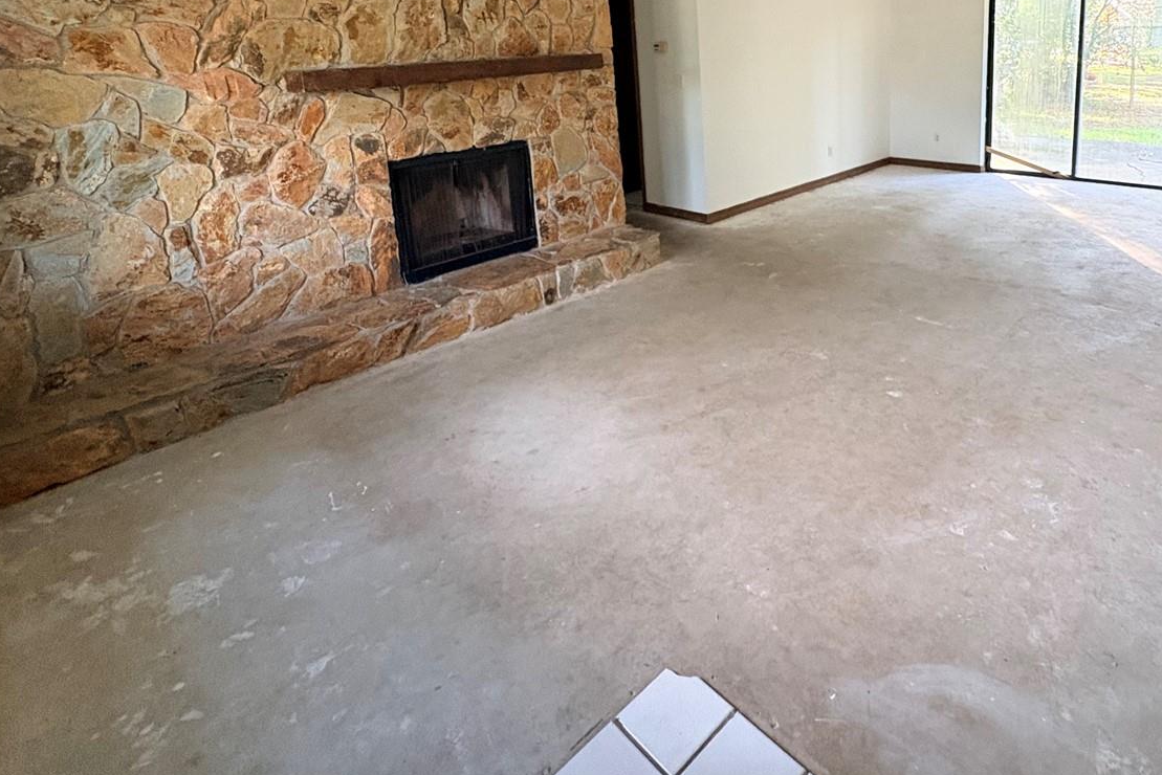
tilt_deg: -7.8
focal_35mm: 21
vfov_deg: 55.5
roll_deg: +2.8
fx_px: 678
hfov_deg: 79.7
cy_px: 159
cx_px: 727
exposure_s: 1/60
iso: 500
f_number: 2.2
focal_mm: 2.22
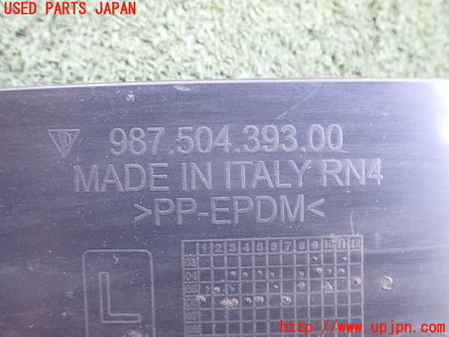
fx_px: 389
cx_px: 224
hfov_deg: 60.0
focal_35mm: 30
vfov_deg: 46.8
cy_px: 168
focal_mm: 5.4
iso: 800
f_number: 2.3
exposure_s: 1/100
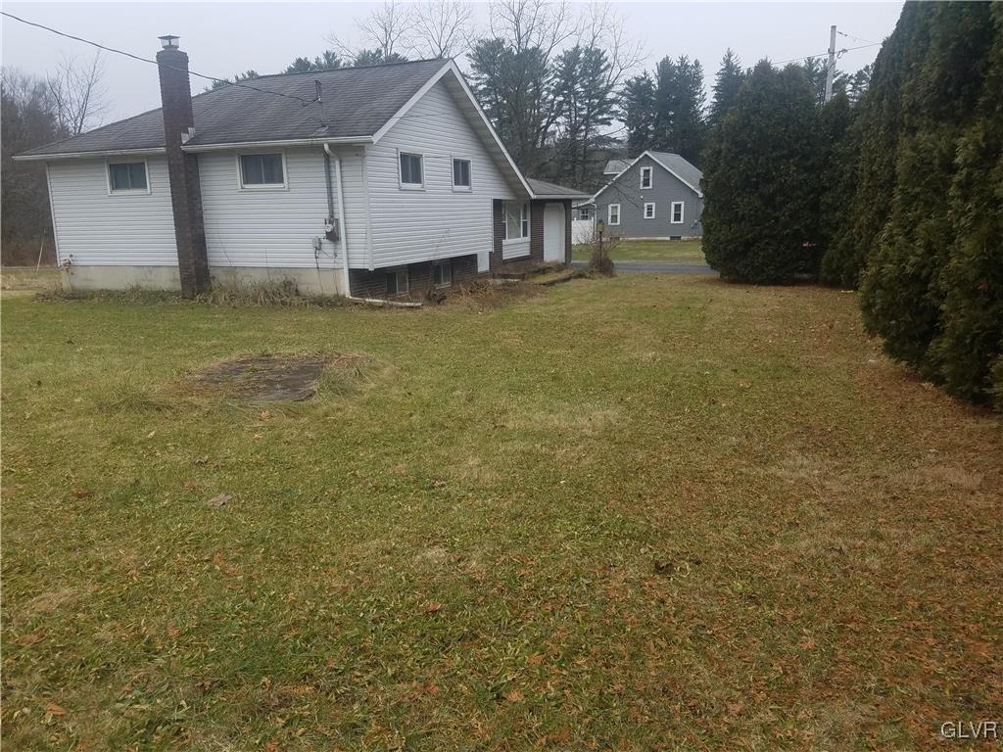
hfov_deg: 67.3
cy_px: 376
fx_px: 753
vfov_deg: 53.1
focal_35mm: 26
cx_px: 502
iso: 50
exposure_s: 1/361
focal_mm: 4.2
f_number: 1.7
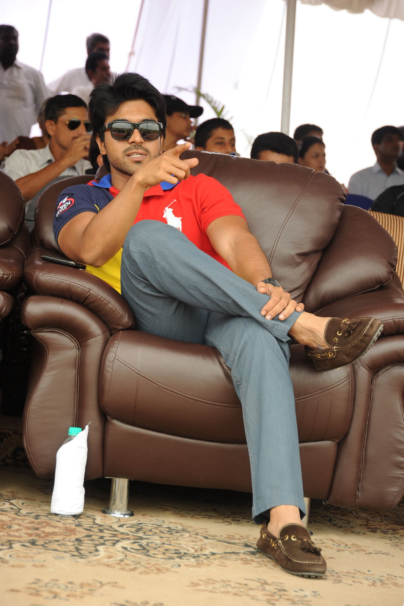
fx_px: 1685
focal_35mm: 100
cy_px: 303
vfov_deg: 20.4
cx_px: 202
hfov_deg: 13.7
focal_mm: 100
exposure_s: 1/125
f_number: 6.3
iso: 500
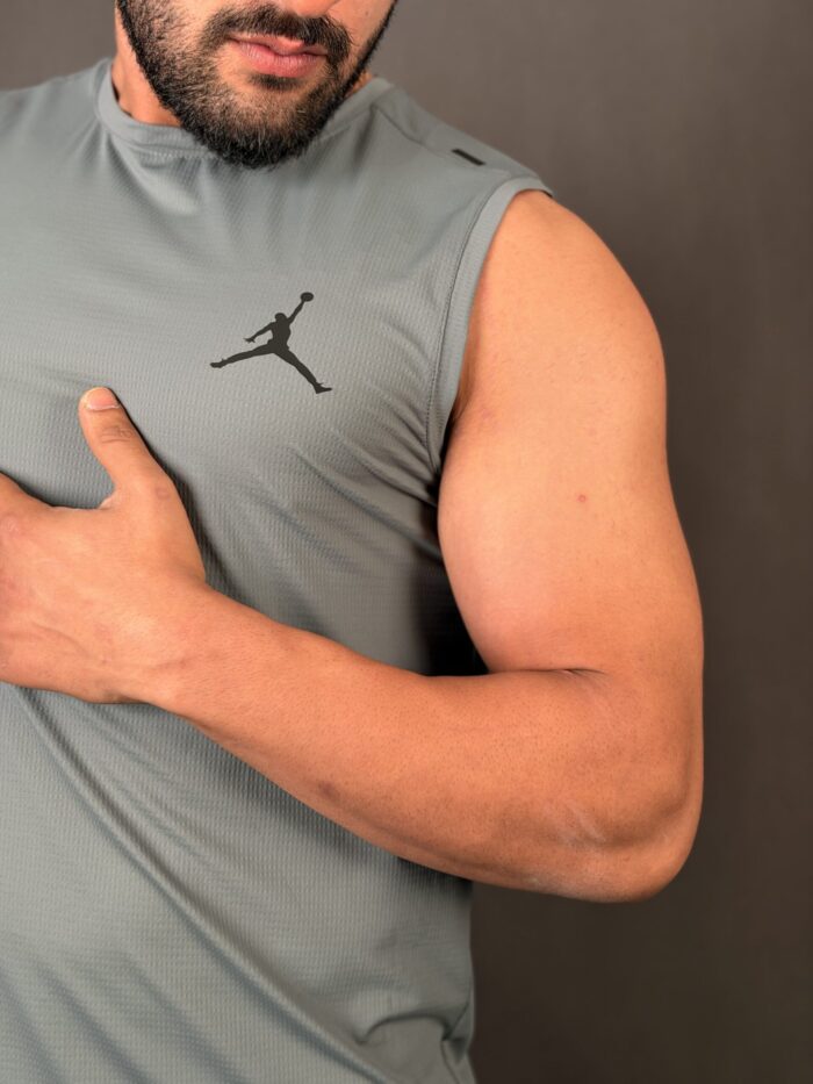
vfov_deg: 39.7
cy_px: 542
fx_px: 1503
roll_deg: -1.4
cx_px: 406
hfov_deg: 30.3
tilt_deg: -7.8
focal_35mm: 48
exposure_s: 1/100
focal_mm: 6.76
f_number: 1.78
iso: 64
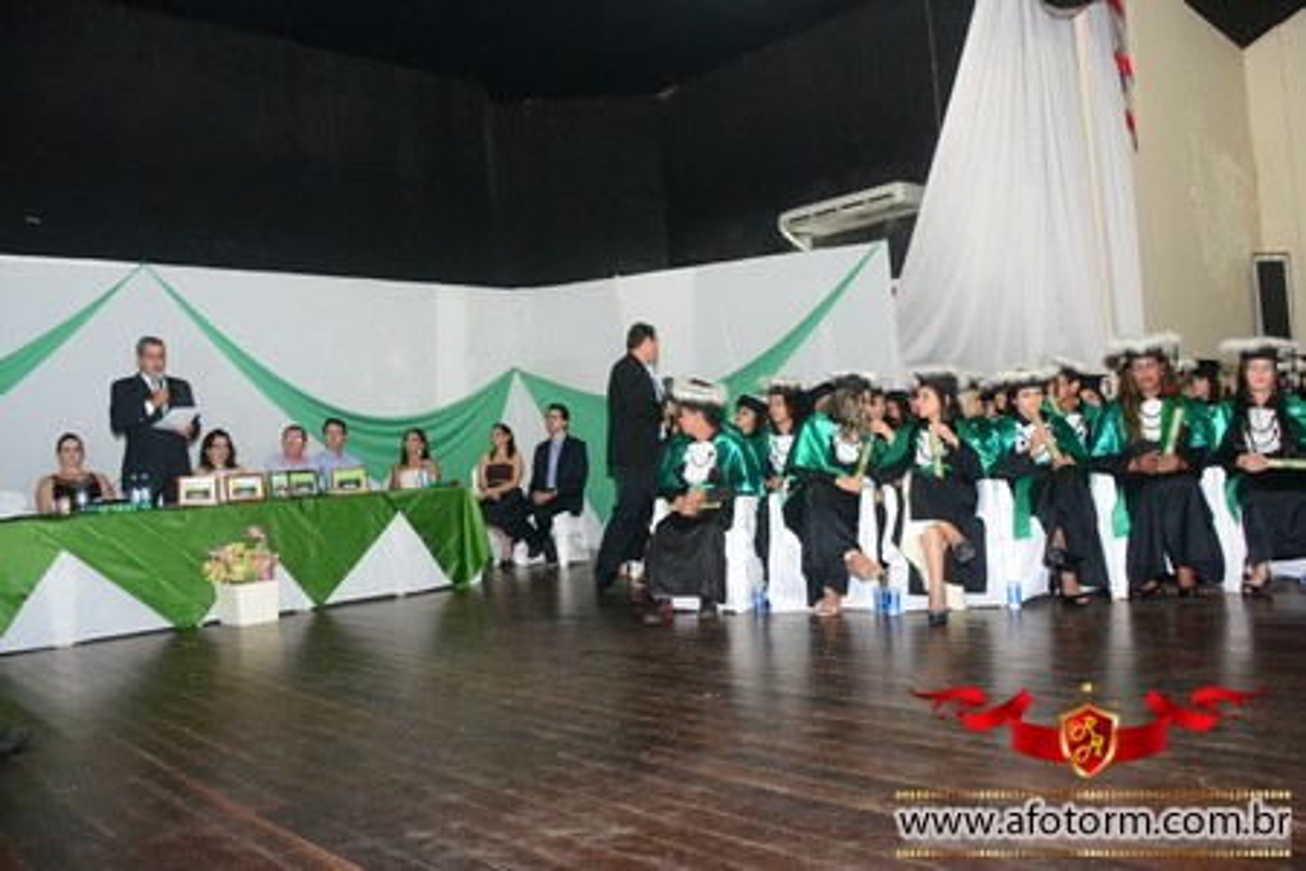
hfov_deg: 61.9
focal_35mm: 30
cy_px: 436
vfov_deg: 43.6
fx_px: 1088
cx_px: 653
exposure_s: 1/80
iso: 3200
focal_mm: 20
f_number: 5.6
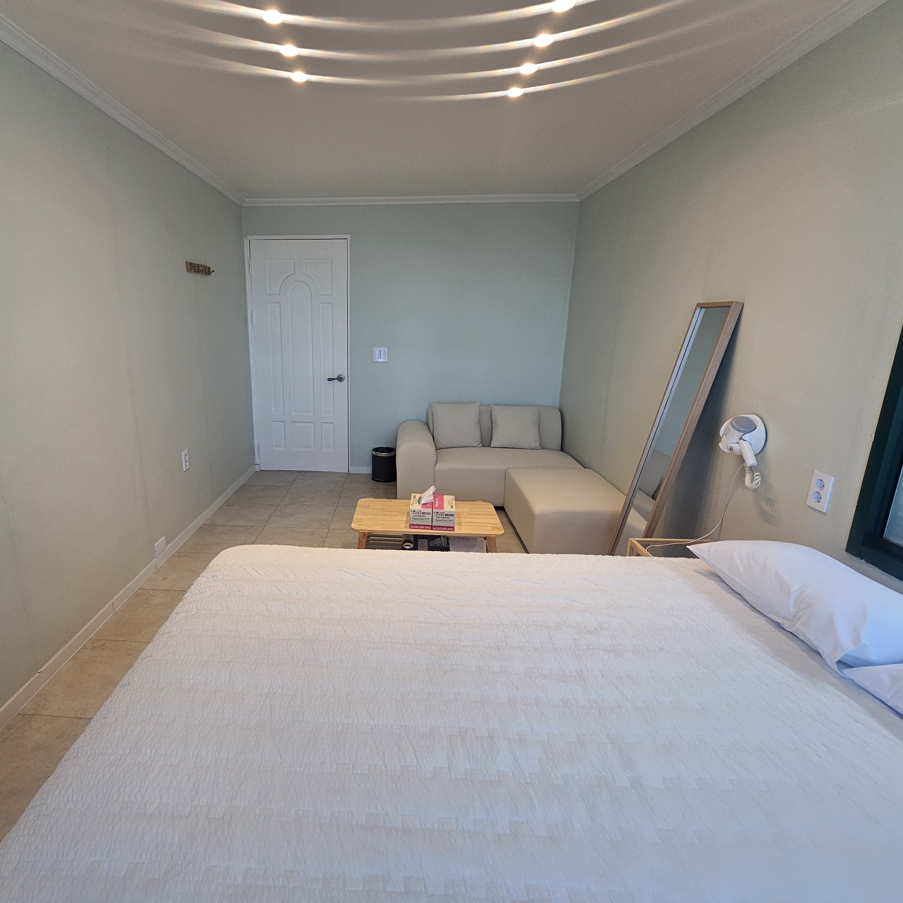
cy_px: 464
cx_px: 367
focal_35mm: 16
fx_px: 472
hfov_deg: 86.5
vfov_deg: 87.4
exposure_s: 1/120
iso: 80
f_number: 2.2
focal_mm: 2.2
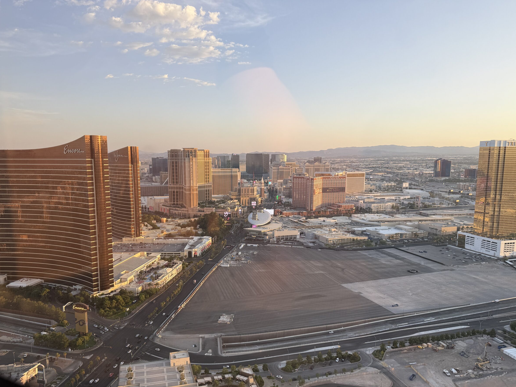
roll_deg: -0.1
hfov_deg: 67.2
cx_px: 239
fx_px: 388
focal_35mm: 26
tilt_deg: -7.4
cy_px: 209
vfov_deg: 53.0
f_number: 1.78
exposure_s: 1/121
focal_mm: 6.76
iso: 64
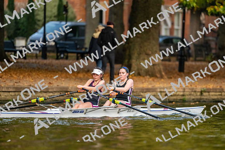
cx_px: 112
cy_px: 75
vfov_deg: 3.4
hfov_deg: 5.2
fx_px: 2500
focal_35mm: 400
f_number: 4.5
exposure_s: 1/2500
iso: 3200
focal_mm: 400
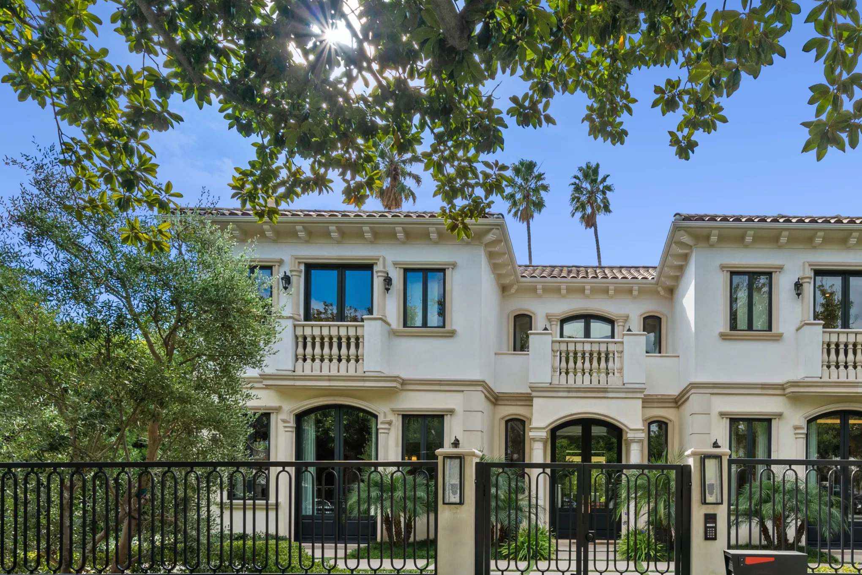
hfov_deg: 69.3
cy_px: 389
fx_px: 599
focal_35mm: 25
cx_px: 580
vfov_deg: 50.3
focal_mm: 17
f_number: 10
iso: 250
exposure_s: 1/50
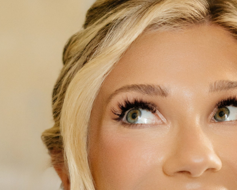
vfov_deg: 9.8
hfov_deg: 12.5
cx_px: 204
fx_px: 1073
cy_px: 284
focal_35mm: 153
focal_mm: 50
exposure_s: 1/320
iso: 2500
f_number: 2.5
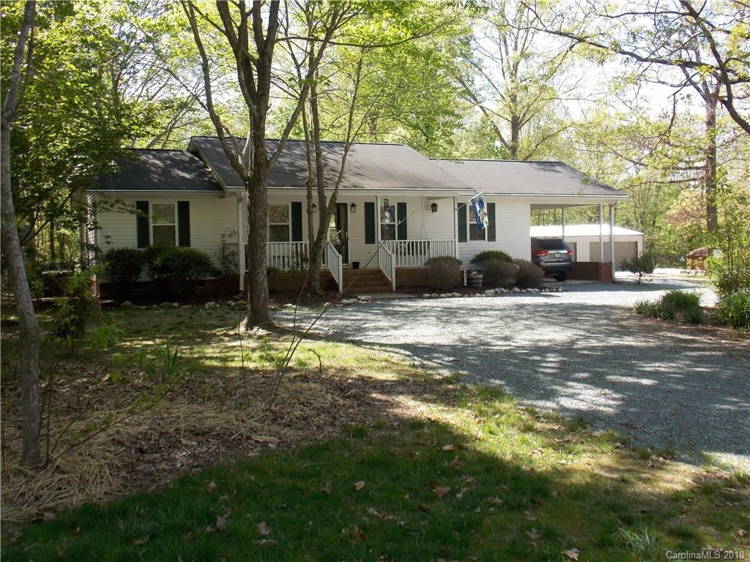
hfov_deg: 54.0
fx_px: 737
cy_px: 281
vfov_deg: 41.8
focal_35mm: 34
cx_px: 375
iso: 80
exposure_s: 1/200
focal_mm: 6.1
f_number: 3.4
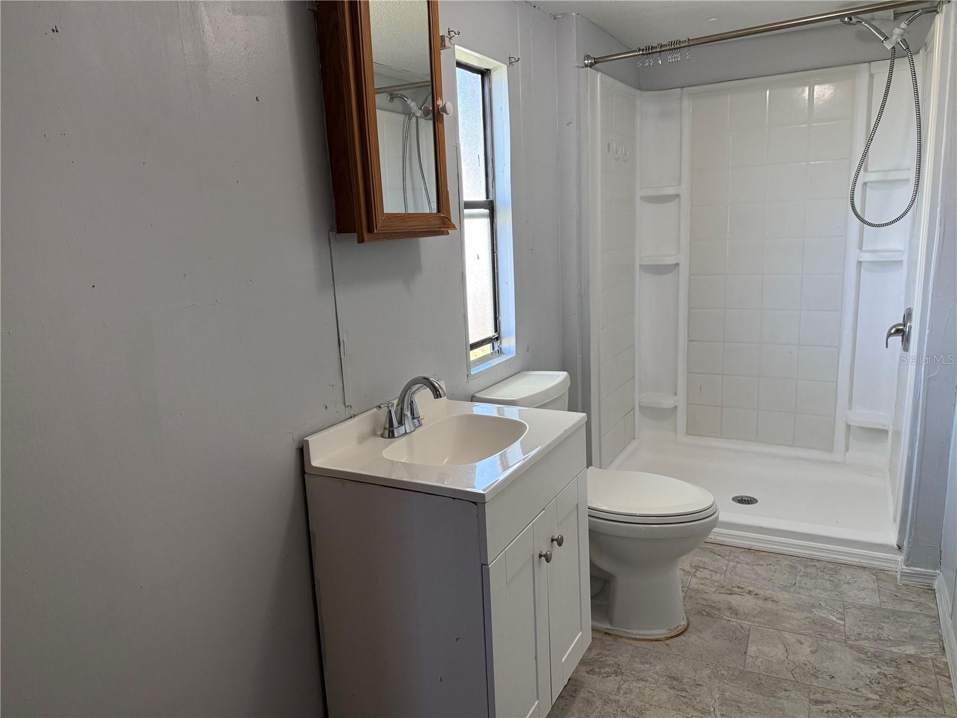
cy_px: 359
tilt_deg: -11.8
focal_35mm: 24
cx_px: 478
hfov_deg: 71.6
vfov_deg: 56.8
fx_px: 664
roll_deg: +4.0
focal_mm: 6.76
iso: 250
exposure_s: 1/120
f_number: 1.78
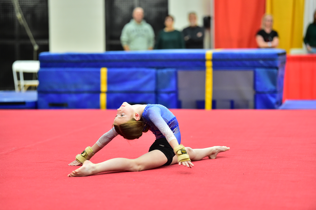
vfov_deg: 9.8
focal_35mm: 140
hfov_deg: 14.7
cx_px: 158
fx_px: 1228
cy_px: 105
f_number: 2.8
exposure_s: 1/1000
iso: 4000
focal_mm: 140
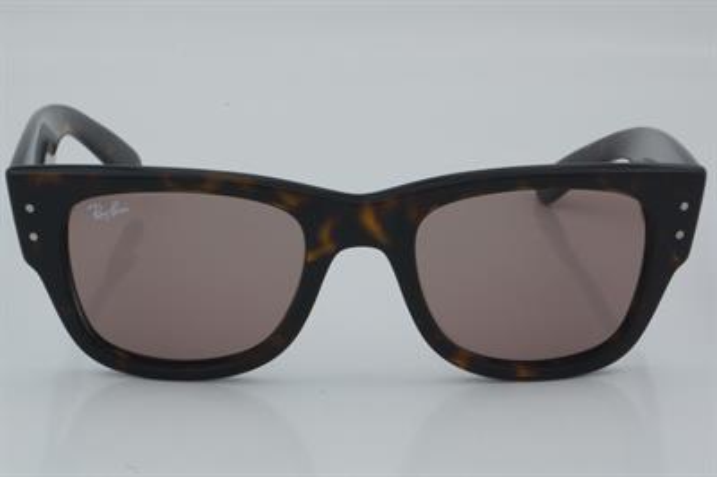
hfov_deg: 24.6
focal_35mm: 82
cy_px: 238
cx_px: 358
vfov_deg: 16.5
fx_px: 1642
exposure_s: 1/4
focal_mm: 55
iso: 100
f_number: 32
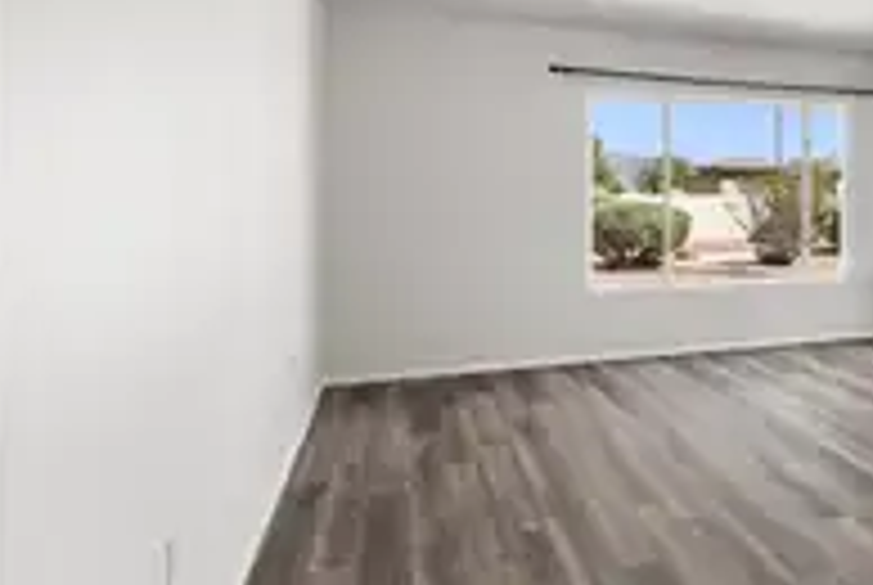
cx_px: 891
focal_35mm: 35
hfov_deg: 45.1
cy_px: 200
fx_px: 850
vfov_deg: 37.6
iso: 320
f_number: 8
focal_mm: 17
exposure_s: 1/25
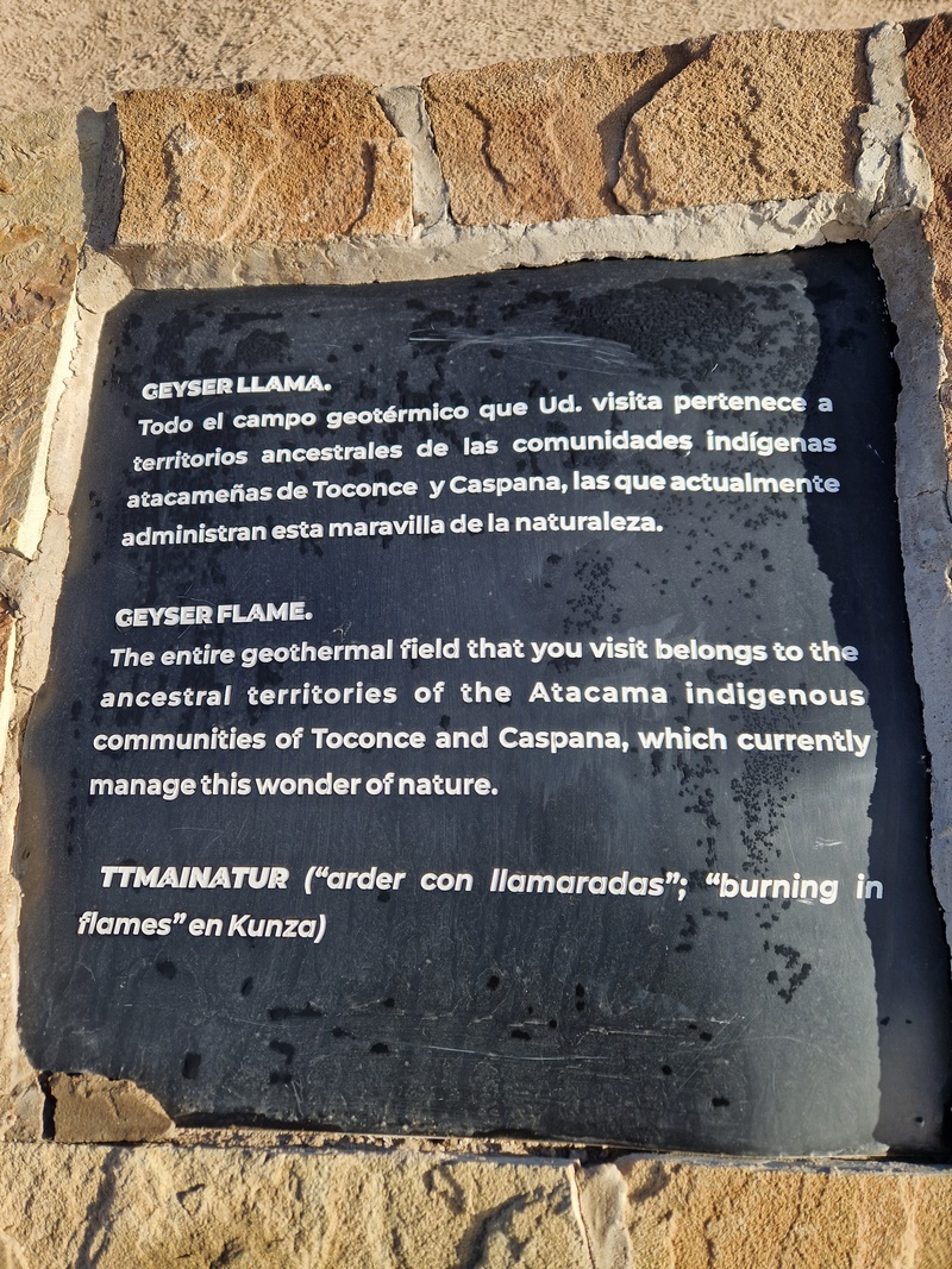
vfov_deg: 73.9
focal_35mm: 23
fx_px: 844
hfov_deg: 58.9
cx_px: 476
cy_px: 634
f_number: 1.8
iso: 50
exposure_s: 1/760
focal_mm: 5.4
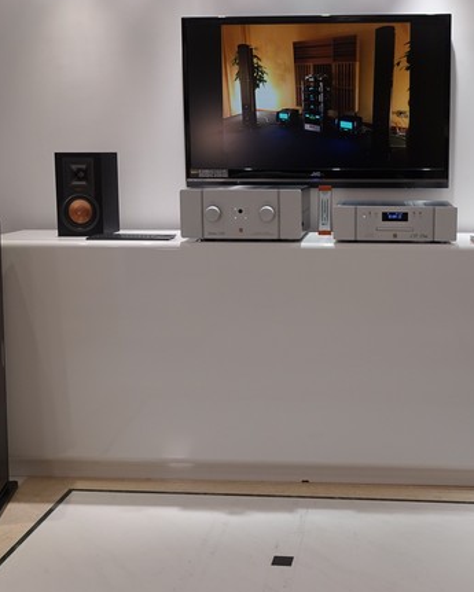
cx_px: 341
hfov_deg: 31.7
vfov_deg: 39.5
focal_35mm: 47
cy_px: 265
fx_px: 824
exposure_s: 1/60
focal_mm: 8.8
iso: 250
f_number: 2.8
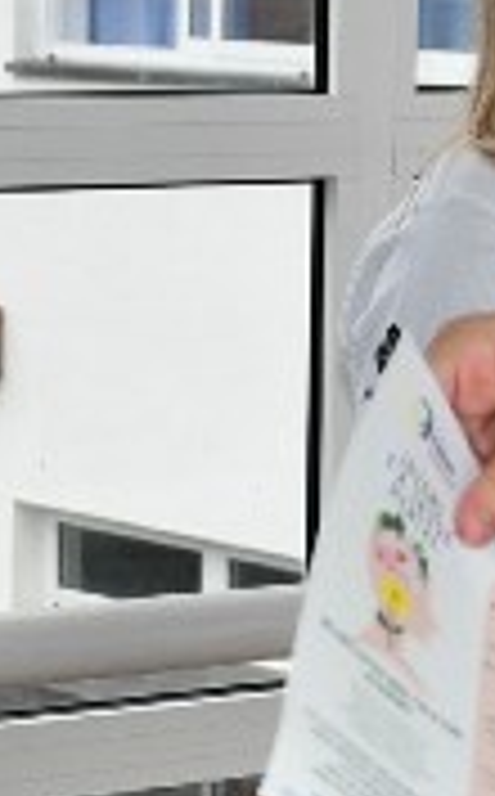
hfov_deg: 7.1
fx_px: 3966
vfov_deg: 11.5
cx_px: 418
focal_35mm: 183
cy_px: 360
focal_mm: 21
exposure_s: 1/250
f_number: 3.8
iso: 200
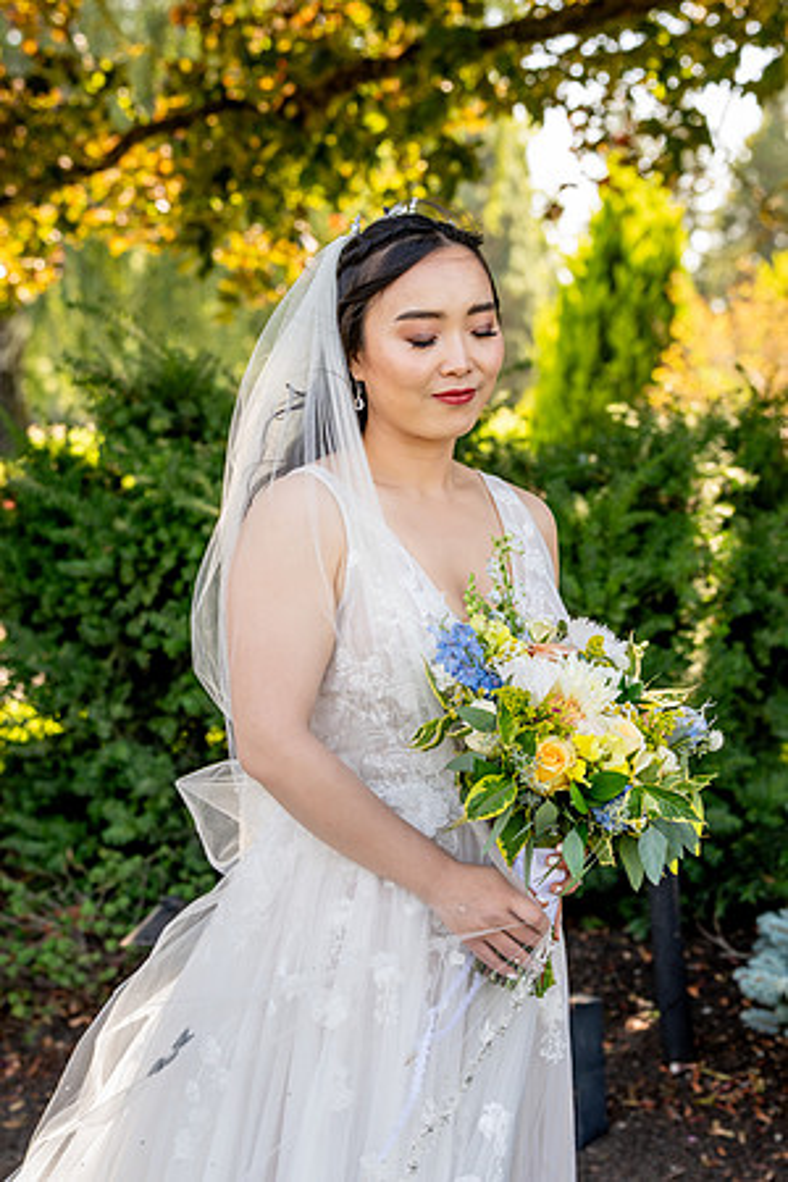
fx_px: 3053
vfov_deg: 21.9
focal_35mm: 93
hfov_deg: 14.7
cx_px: 394
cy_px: 591
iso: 500
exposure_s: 1/400
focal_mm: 62
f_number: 4
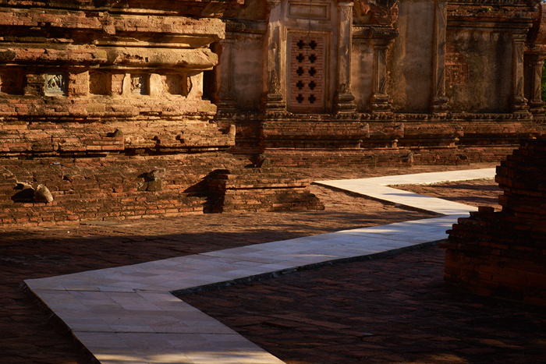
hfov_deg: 20.4
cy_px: 182
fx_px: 1517
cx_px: 273
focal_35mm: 100
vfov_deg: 13.7
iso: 200
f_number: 8
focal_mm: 100
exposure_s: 1/500
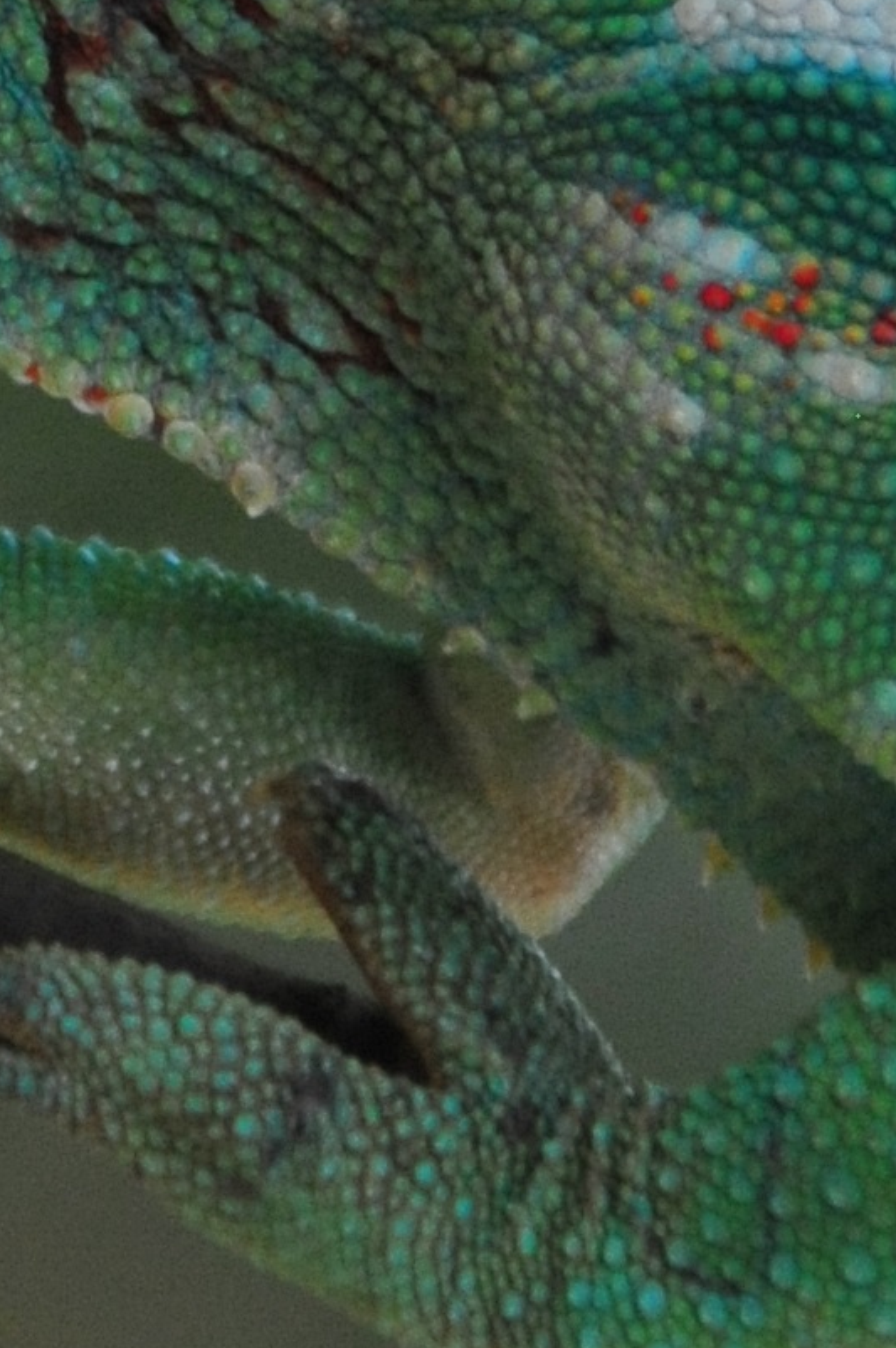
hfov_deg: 1.1
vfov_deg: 1.7
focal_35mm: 1203
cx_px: -17
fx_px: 45006
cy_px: -689
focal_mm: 150
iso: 800
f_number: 5.6
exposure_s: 1/40
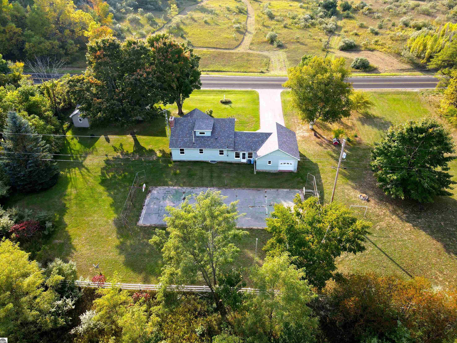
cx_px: 235
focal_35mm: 25
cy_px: 168
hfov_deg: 69.4
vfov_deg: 54.9
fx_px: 330
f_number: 2.8
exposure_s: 1/120
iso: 100
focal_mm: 4.5
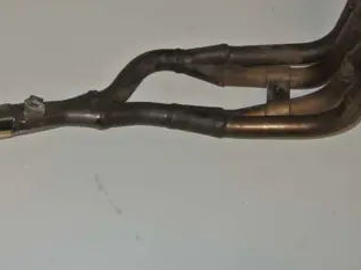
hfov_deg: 32.0
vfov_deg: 24.2
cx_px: 123
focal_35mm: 60
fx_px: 625
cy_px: 76
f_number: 4
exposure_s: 1/60
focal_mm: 13.6
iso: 200
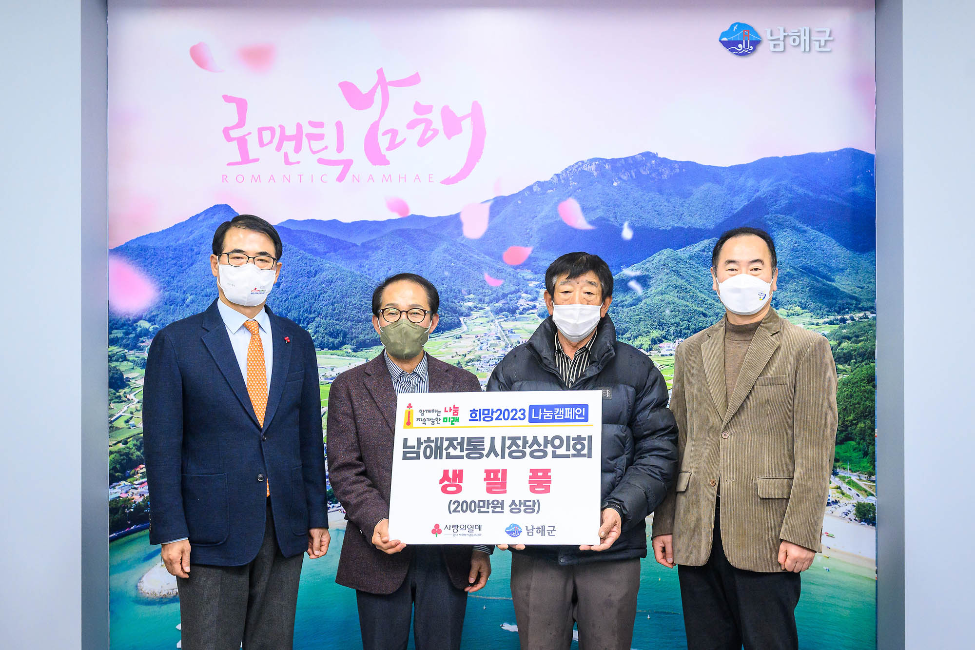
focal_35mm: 38
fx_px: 1029
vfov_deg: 35.0
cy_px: 325
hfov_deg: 50.7
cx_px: 488
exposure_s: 1/200
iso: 2000
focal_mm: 38
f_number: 4
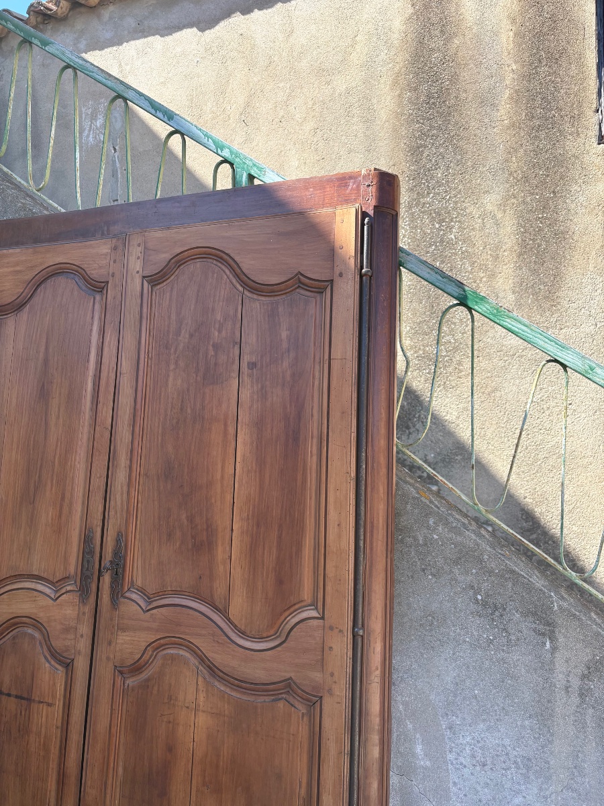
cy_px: 403
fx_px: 605
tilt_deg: +1.2
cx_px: 302
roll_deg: +0.6
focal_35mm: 26
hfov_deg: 53.1
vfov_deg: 67.3
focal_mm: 5.96
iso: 50
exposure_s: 1/959
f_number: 1.6
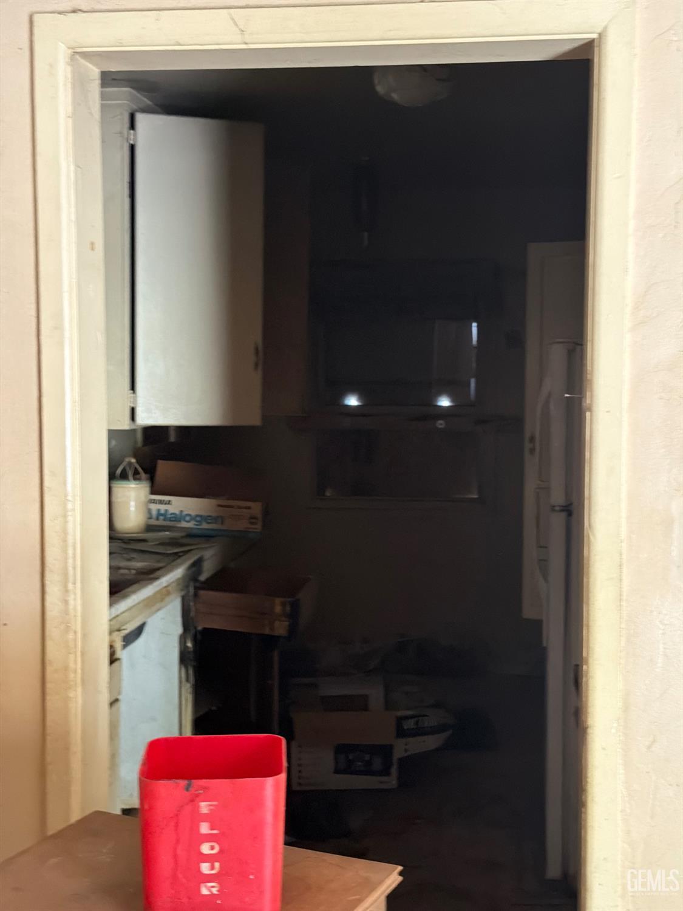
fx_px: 1263
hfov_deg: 30.3
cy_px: 456
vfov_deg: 39.7
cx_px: 342
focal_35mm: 48
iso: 640
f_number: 1.78
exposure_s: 1/30
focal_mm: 6.76
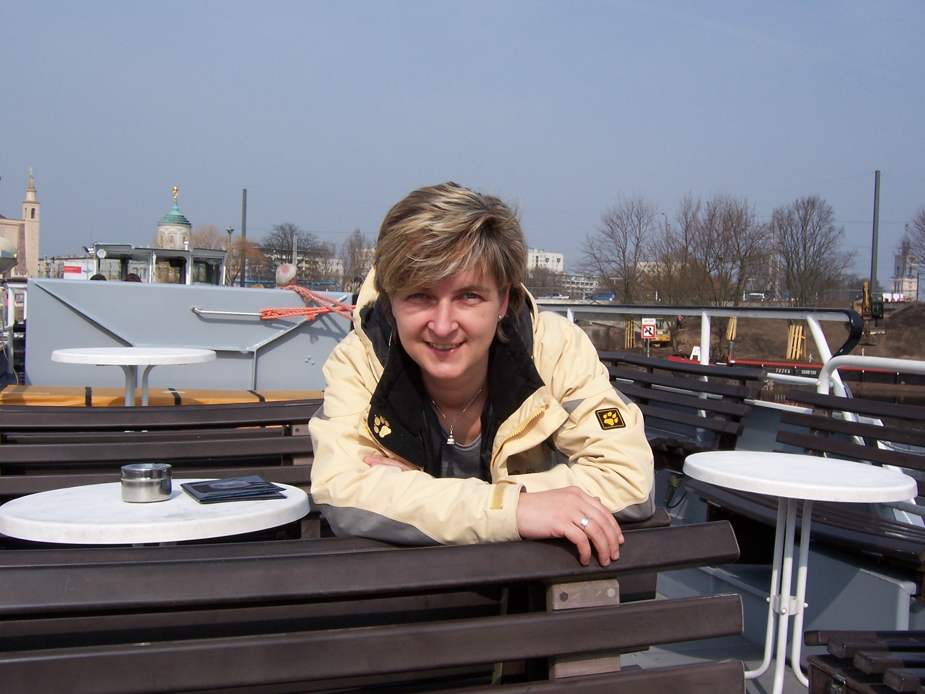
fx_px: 1069
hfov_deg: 46.8
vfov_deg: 36.0
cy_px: 347
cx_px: 462
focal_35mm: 40
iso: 80
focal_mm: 6.7
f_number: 4.8
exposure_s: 1/1000
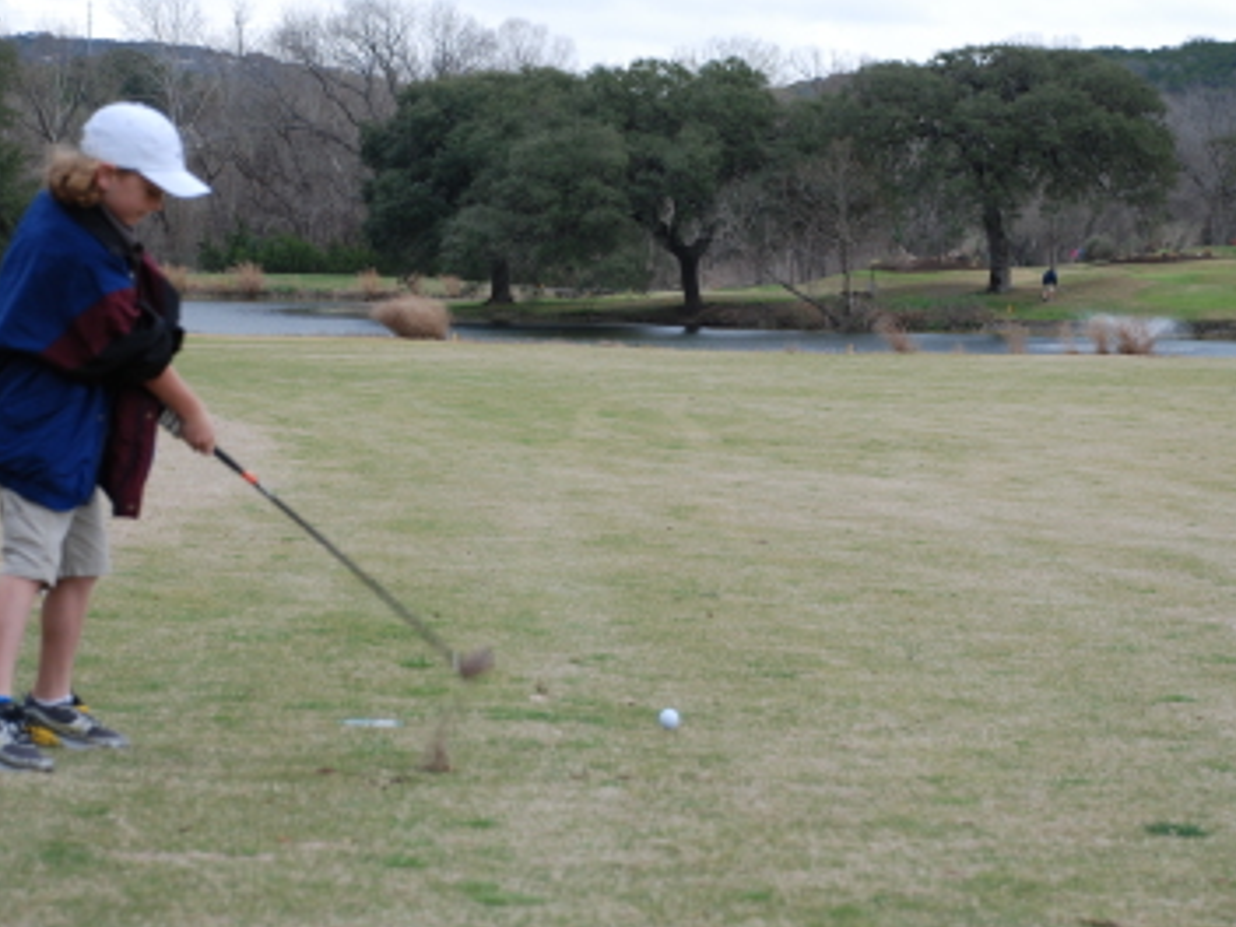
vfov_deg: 12.0
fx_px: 4392
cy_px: 428
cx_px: 664
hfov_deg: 16.0
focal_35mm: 123
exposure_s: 1/200
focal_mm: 62
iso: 200
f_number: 5.3
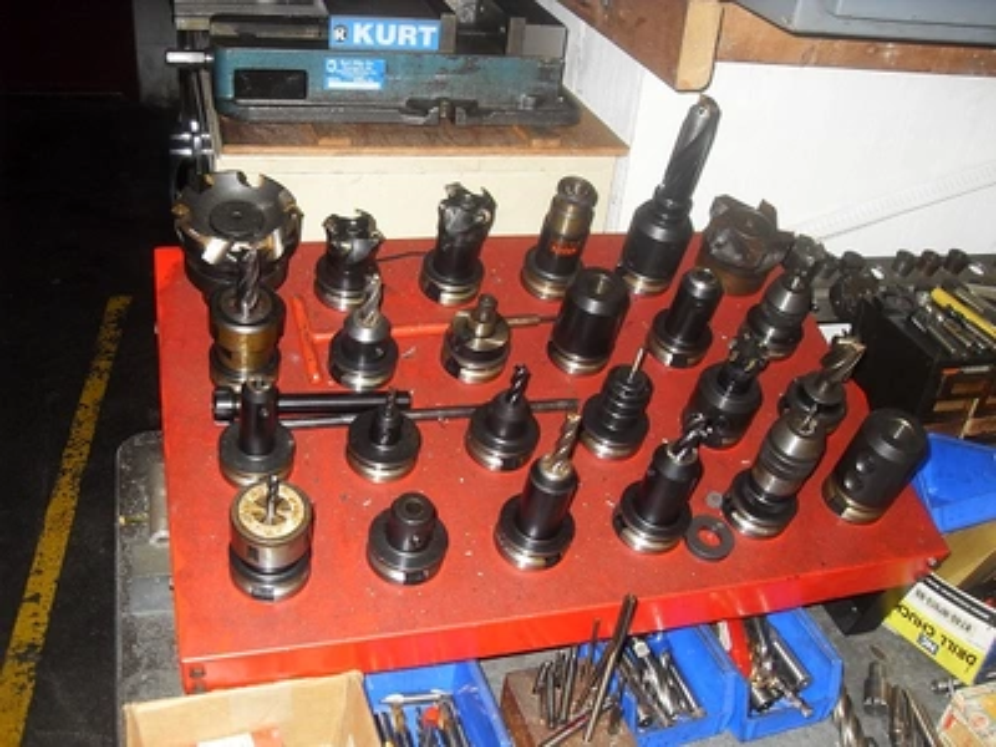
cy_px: 374
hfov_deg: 54.0
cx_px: 498
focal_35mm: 34
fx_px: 978
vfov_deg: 41.8
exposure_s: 1/45
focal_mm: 6.3
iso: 100
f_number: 2.8
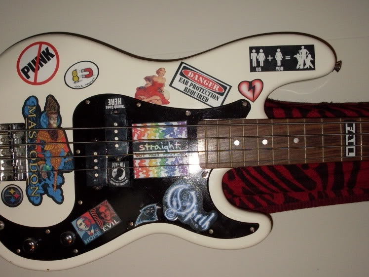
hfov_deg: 36.7
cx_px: 147
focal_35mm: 52
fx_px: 554
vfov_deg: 28.0
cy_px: 158
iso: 100
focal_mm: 6.3
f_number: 2.8
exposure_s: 1/45
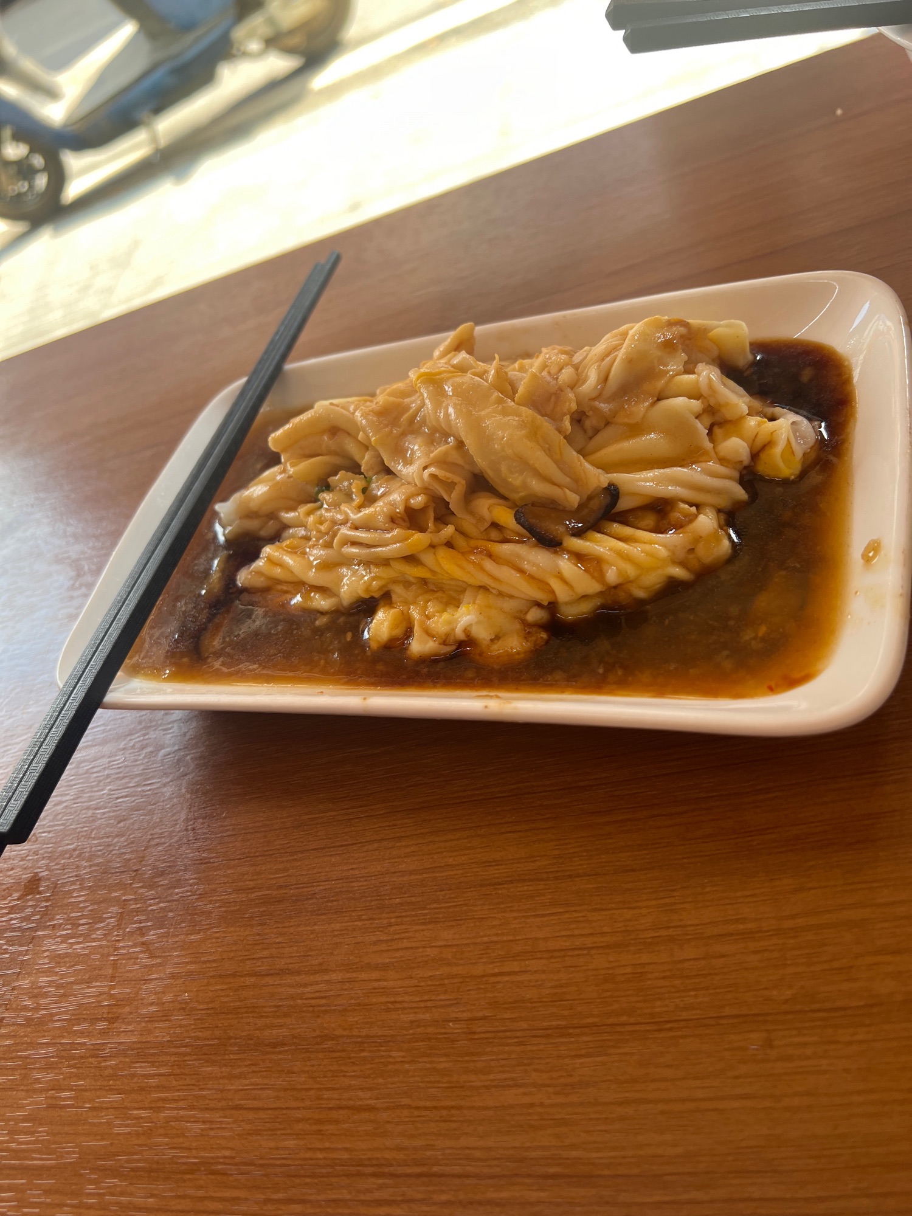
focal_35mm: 26
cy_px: 608
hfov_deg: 53.1
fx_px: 913
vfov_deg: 67.3
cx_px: 456
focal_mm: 5.7
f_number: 1.5
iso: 40
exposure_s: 1/128
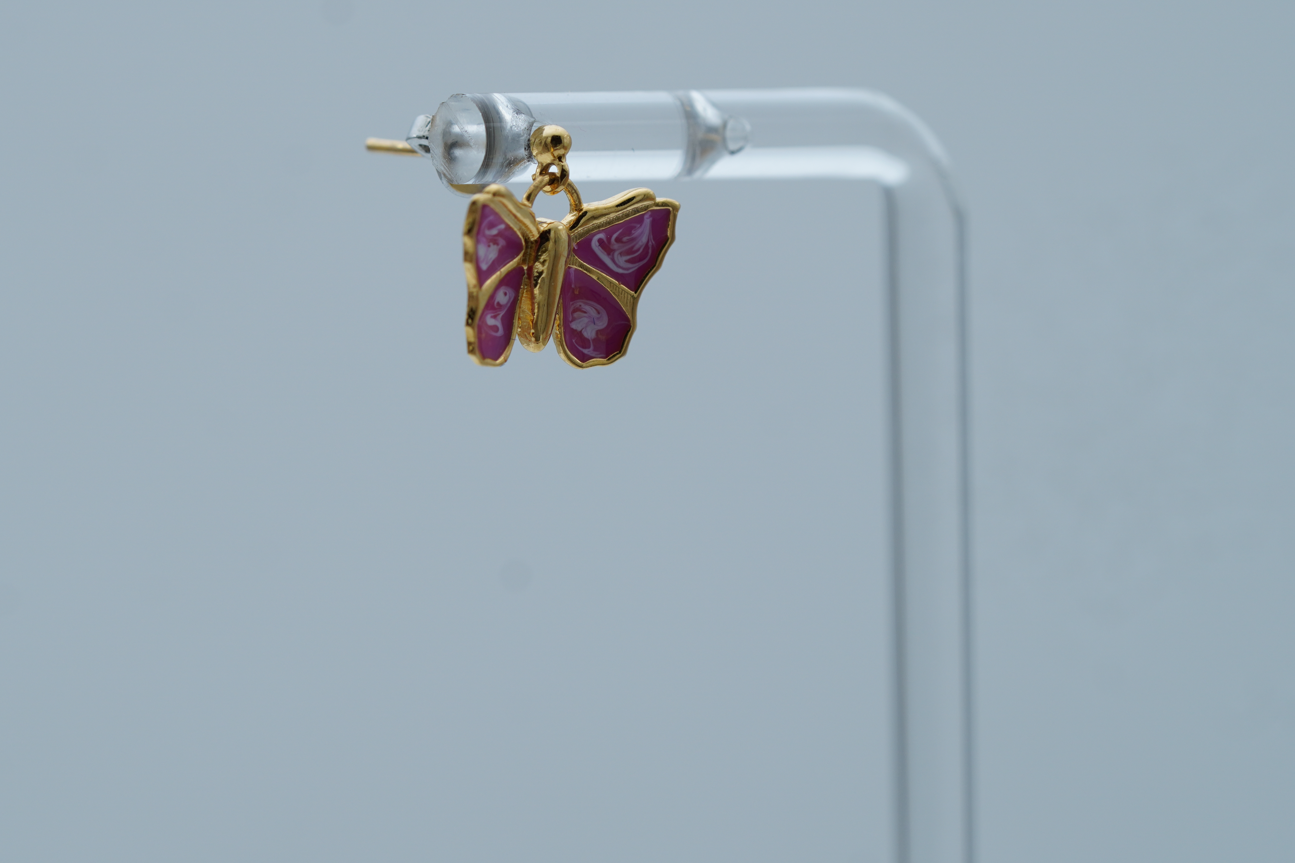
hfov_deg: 12.5
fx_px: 5899
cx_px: 580
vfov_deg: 8.4
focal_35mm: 164
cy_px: 439
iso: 160
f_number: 6.3
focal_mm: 90
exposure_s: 1/80
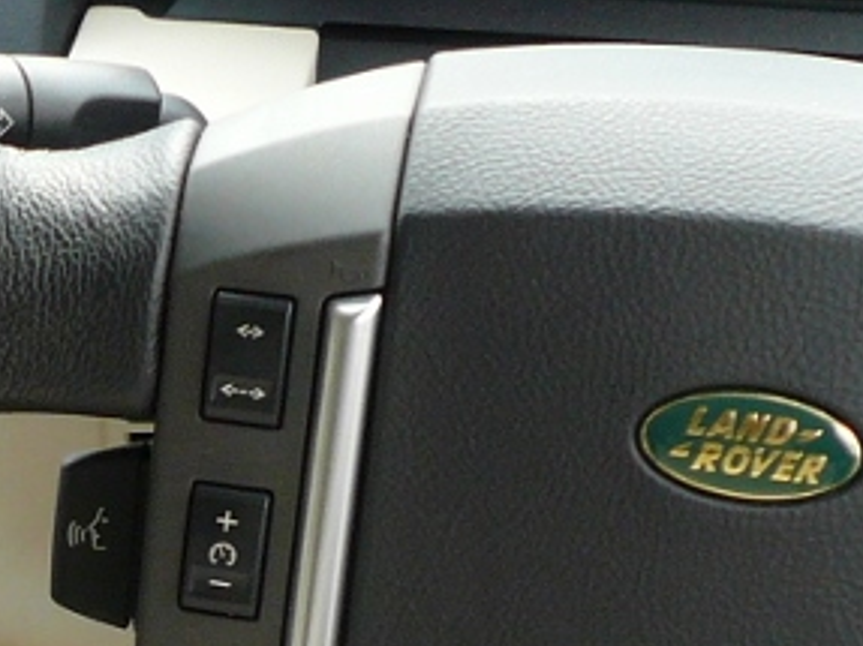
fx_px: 3339
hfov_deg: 14.1
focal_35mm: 134
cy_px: 598
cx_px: -265
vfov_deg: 11.0
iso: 100
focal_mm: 4.9
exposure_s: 1/100
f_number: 2.9
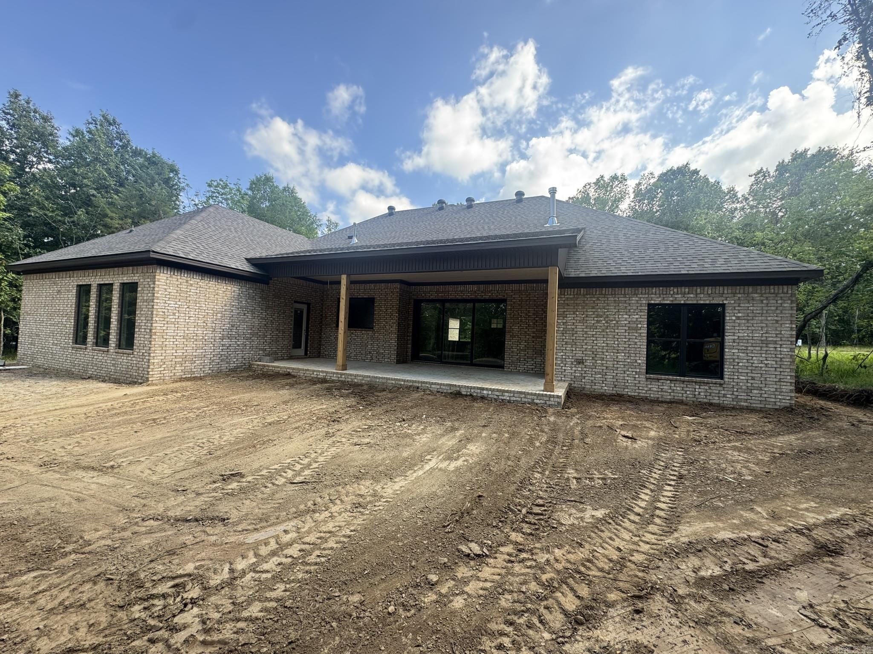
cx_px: 436
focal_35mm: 14
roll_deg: -3.0
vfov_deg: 85.7
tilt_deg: +1.1
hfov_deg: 102.1
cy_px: 327
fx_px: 353
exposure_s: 1/188
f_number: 2.2
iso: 40
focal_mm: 2.22
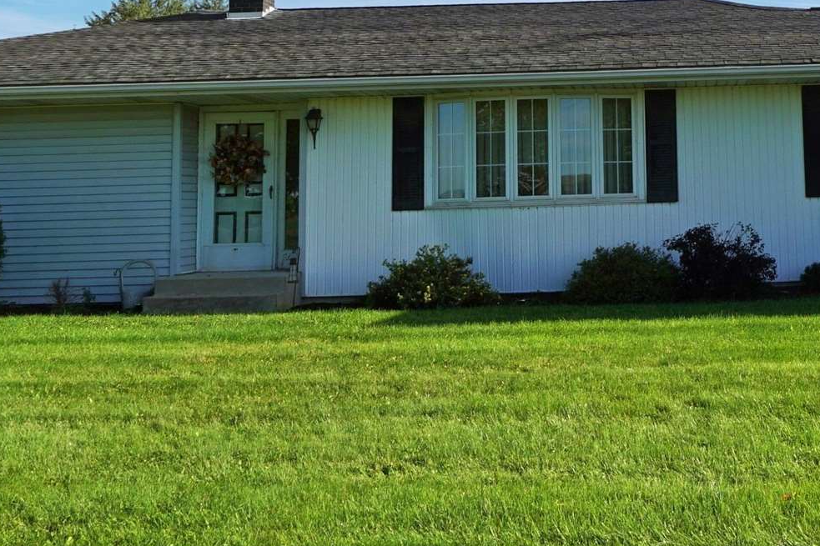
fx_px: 1174
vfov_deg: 25.3
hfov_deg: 36.2
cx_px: 737
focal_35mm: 52
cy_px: 46
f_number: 8
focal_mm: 11
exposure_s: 1/200
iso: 100
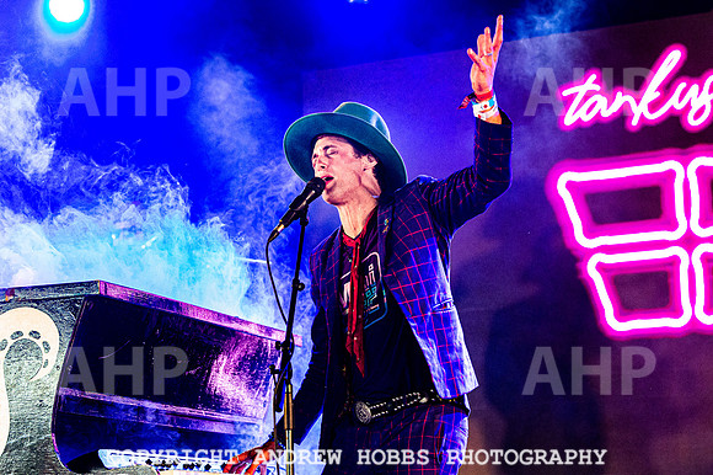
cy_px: 238
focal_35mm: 98
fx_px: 1940
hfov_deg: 20.8
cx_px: 356
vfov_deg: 13.9
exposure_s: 1/400
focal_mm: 98
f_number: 4.5
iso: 8000
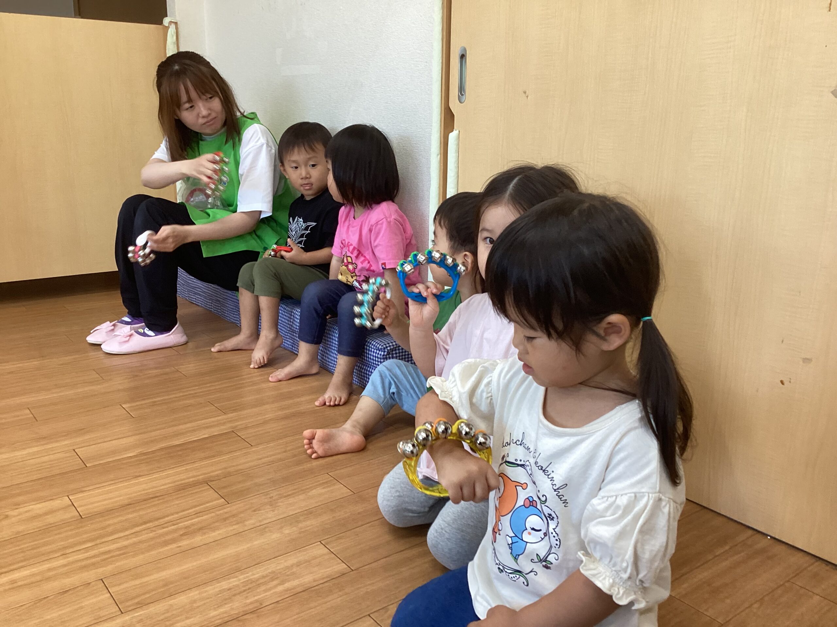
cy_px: 314
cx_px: 418
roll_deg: -0.9
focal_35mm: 31
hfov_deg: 58.4
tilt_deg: -14.8
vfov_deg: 45.4
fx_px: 750
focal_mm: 3.3
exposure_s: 1/60
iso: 100
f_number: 2.4
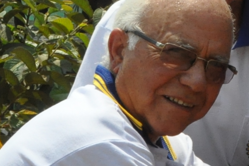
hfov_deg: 8.3
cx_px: 626
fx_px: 1563
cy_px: -137
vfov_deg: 6.0
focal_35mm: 226
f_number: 14
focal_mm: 28
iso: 1250
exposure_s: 1/800
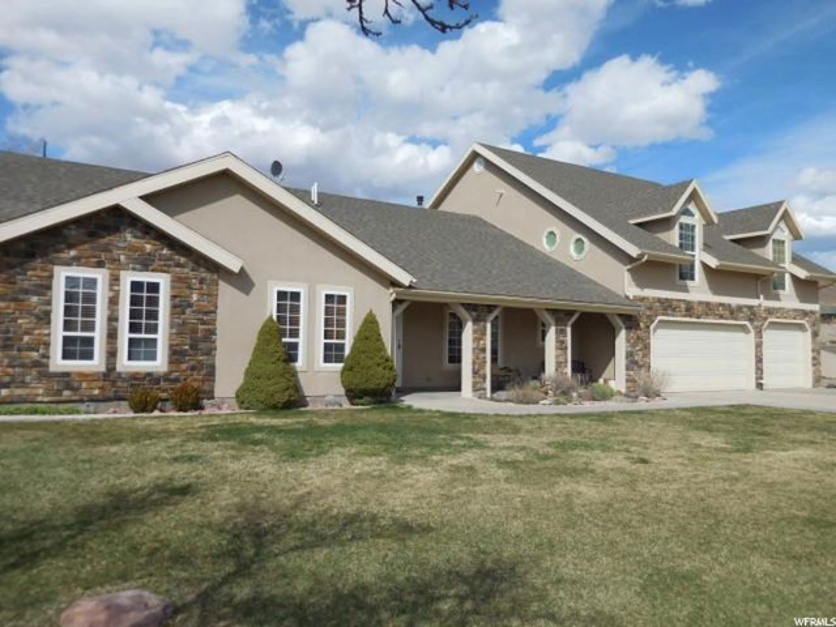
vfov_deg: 54.9
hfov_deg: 69.4
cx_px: 418
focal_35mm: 25
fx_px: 604
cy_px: 314
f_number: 6.6
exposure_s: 1/640
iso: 125
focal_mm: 4.5
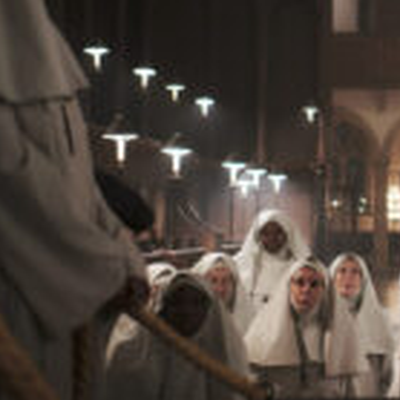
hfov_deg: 16.7
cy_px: 92
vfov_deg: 17.3
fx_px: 1307
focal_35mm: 100
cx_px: 478
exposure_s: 1/125
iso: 800
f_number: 1.4
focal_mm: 23
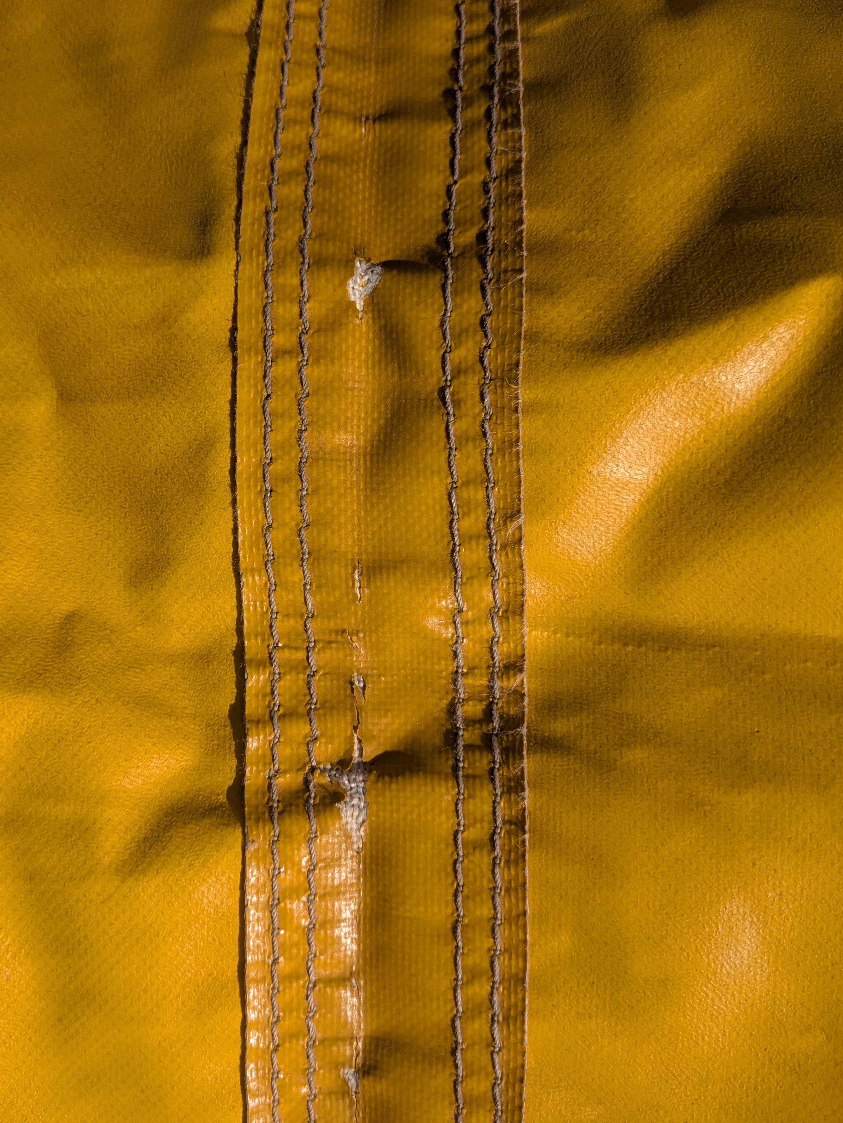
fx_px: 973
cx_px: 338
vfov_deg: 59.8
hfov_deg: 46.6
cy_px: 492
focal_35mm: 30
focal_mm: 5.43
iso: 47
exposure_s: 1/4184
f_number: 1.89
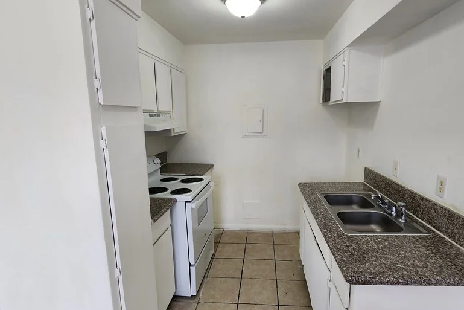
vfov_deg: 67.4
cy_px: 161
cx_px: 245
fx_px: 232
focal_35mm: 18
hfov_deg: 89.9
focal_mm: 2.2
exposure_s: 1/60
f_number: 2.2
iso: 50
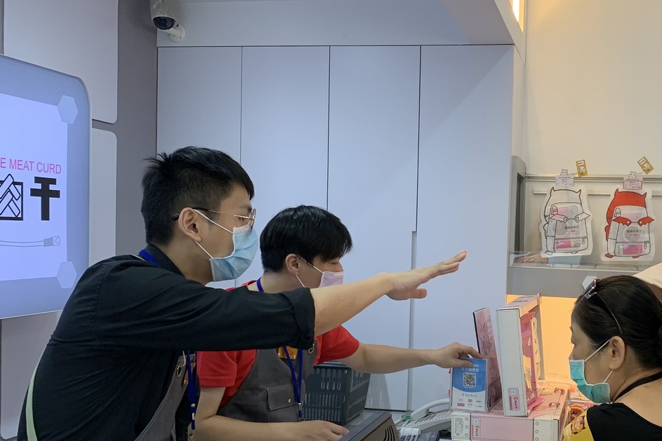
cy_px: 269
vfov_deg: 31.1
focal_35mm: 43
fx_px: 791
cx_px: 477
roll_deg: -1.5
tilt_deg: -3.1
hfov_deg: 44.3
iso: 100
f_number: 1.8
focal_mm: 4.25
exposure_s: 1/120
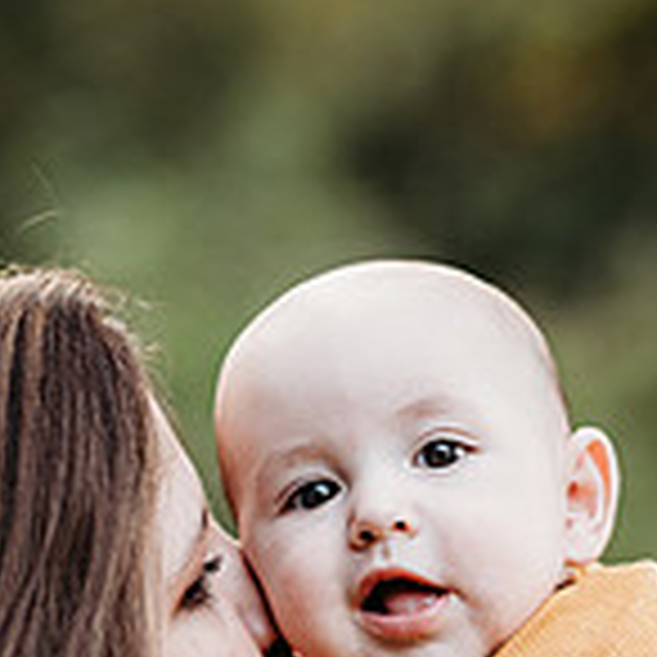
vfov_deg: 7.8
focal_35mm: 222
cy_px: 774
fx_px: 4767
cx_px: 482
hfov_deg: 7.9
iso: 320
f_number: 2.2
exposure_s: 1/200
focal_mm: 85
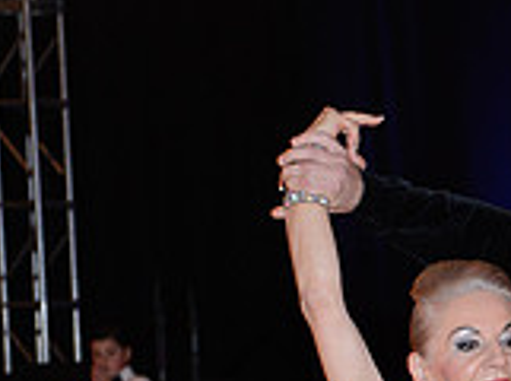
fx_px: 3373
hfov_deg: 8.6
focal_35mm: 229
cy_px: 689
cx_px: 582
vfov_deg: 6.3
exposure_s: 1/200
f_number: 4.5
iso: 2000
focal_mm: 66
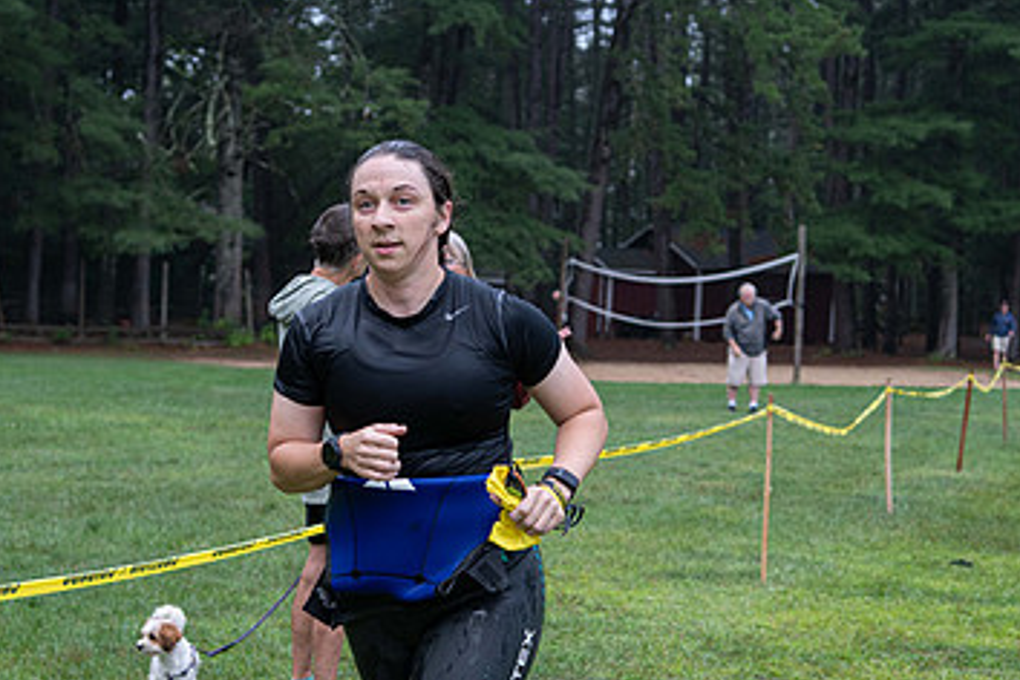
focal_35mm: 82
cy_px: 546
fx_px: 2323
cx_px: 524
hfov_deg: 24.8
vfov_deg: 16.5
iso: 500
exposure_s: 1/500
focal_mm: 50
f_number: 4
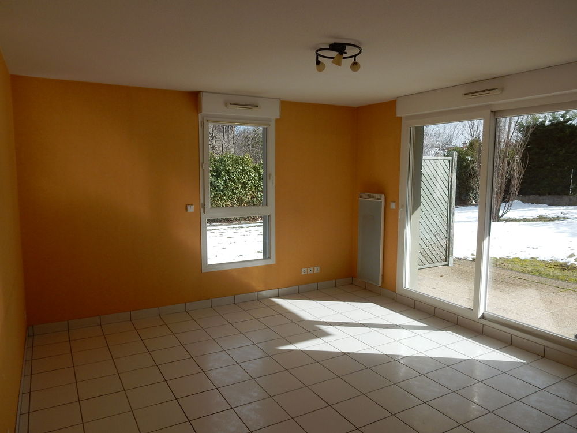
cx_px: 288
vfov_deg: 54.9
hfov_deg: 69.4
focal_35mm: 25
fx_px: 417
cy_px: 216
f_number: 3.7
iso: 125
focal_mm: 4.5
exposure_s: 1/800
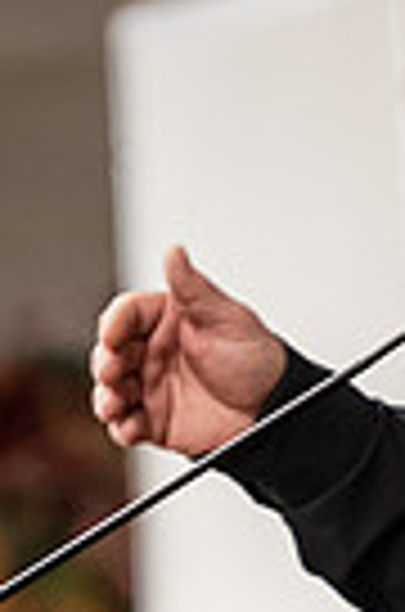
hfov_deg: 2.1
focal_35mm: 642
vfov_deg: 3.2
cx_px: 432
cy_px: 506
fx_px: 10889
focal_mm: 150
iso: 2000
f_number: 2.8
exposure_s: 1/200
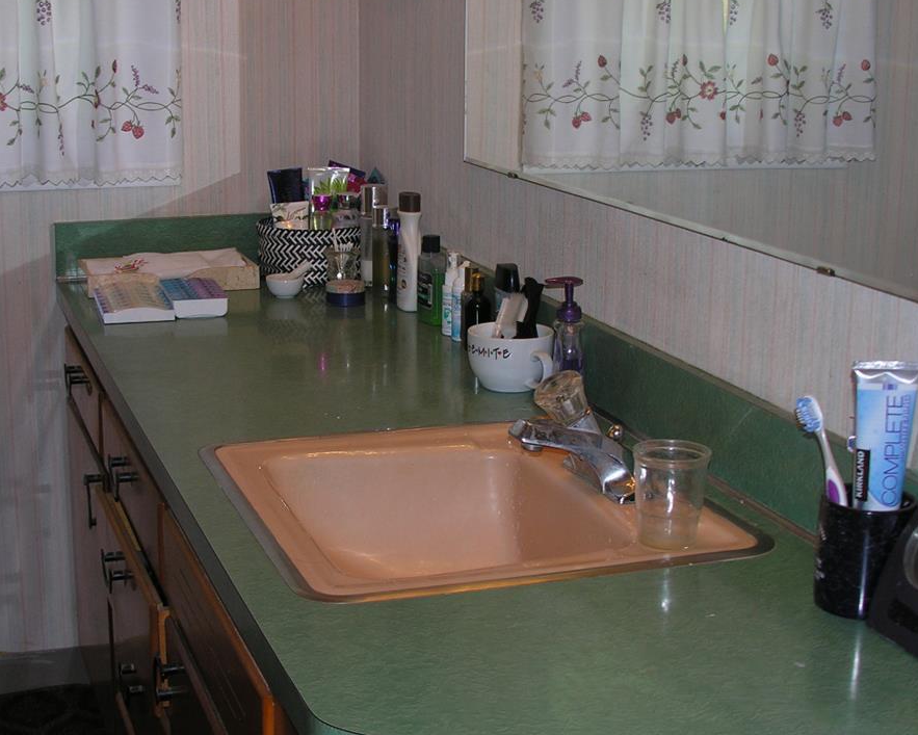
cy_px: 388
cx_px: 412
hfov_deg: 32.4
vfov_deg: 26.2
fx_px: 1576
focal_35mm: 58
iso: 50
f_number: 2.8
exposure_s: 1/60.1
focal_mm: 8.9
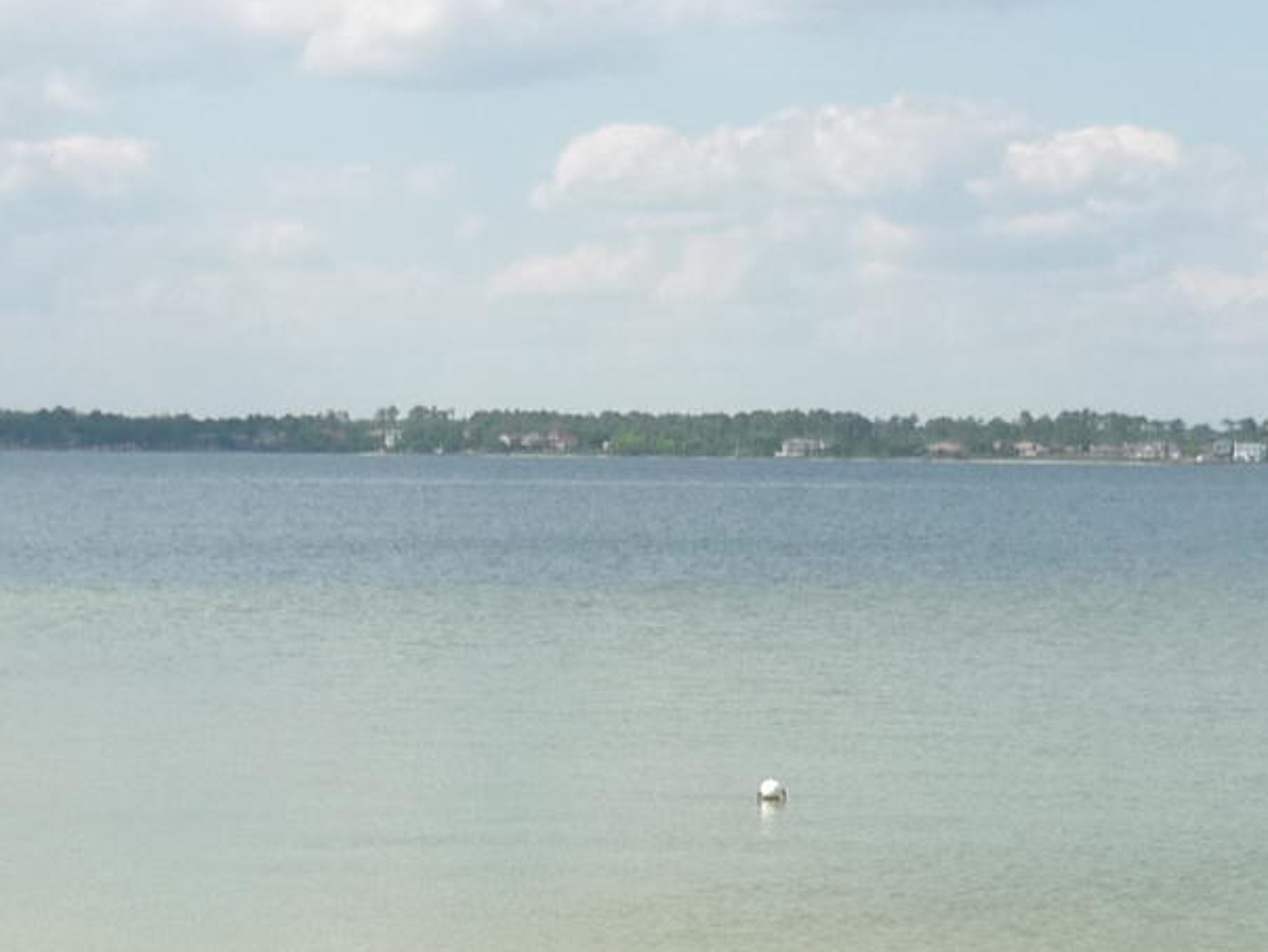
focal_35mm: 112
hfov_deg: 17.5
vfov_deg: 13.2
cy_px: 624
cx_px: 353
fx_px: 4105
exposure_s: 1/200
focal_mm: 5.5
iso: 100
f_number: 8
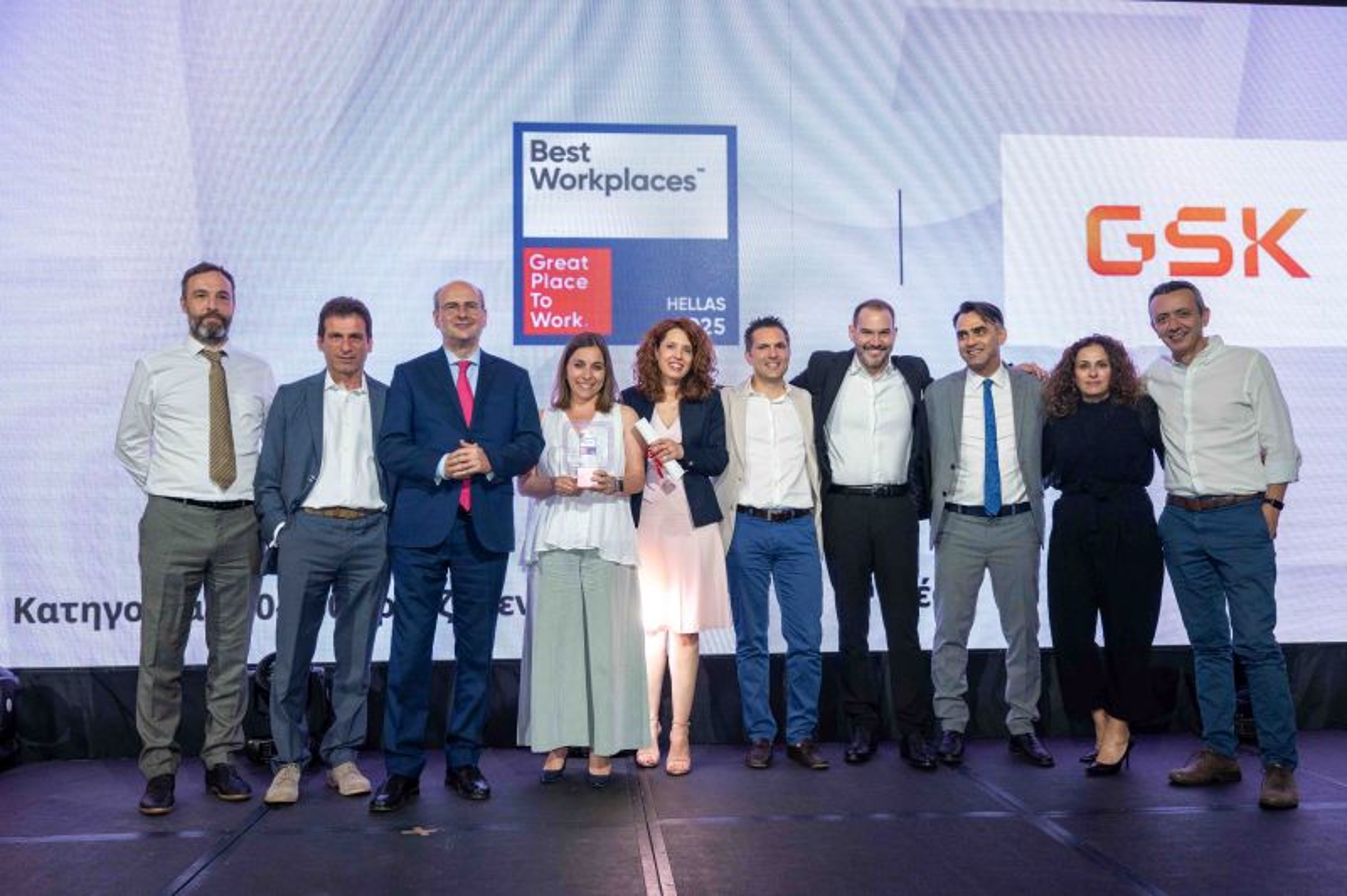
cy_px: 448
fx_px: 1122
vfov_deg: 43.5
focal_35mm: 30
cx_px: 674
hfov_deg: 62.0
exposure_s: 1/200
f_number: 5.6
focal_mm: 30
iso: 2000
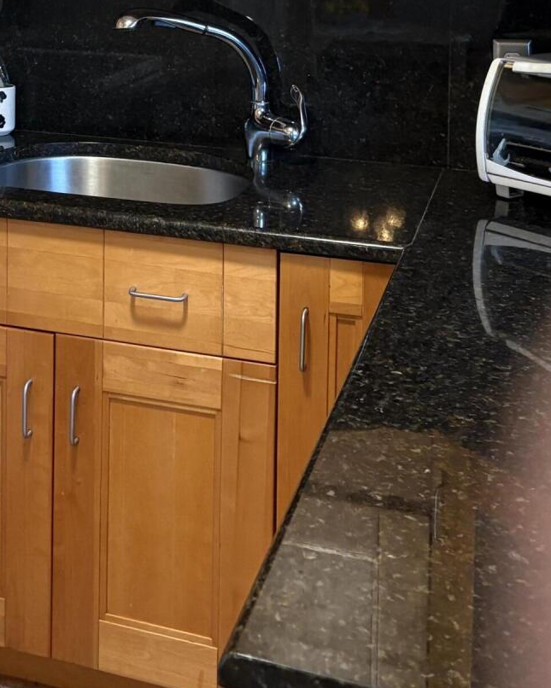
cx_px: 22
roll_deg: -1.5
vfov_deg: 27.5
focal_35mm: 63
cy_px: -67
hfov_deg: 23.4
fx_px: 1284
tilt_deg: -1.8
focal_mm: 5.96
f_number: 1.6
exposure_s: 1/60
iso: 200
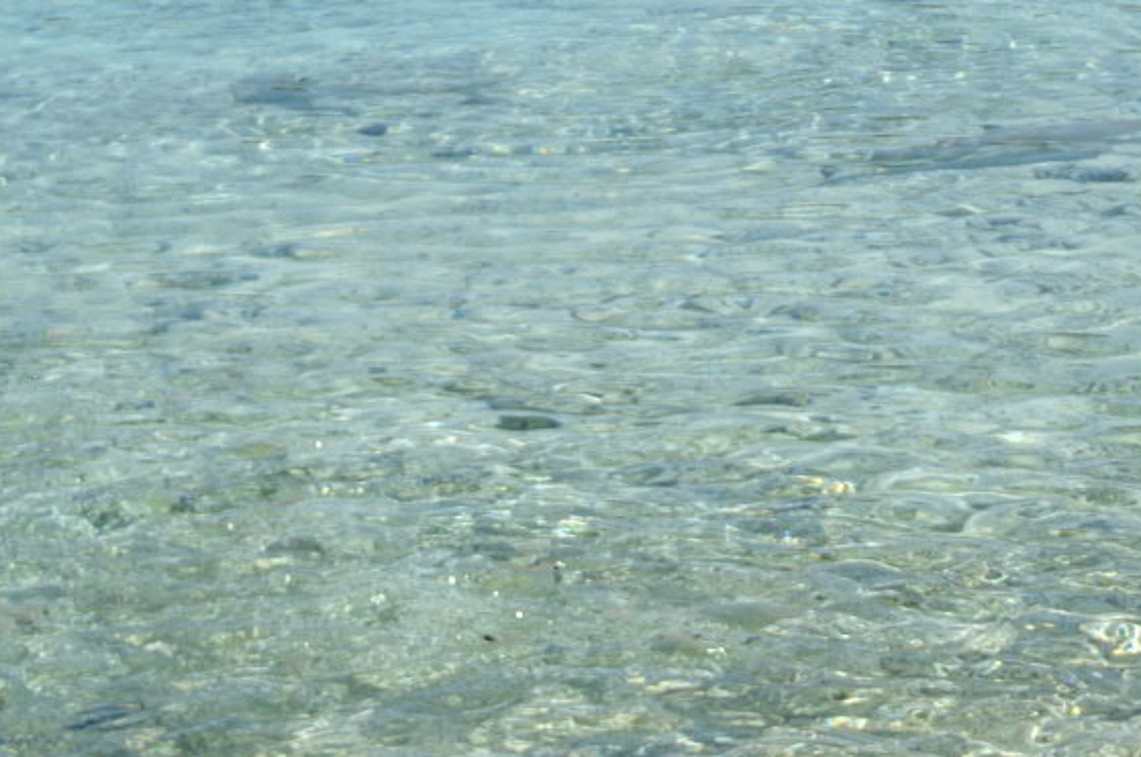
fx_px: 4473
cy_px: 90
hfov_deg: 14.4
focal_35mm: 141
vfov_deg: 9.6
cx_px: 988
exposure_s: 1/1250
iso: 100
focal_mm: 35
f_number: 5.6
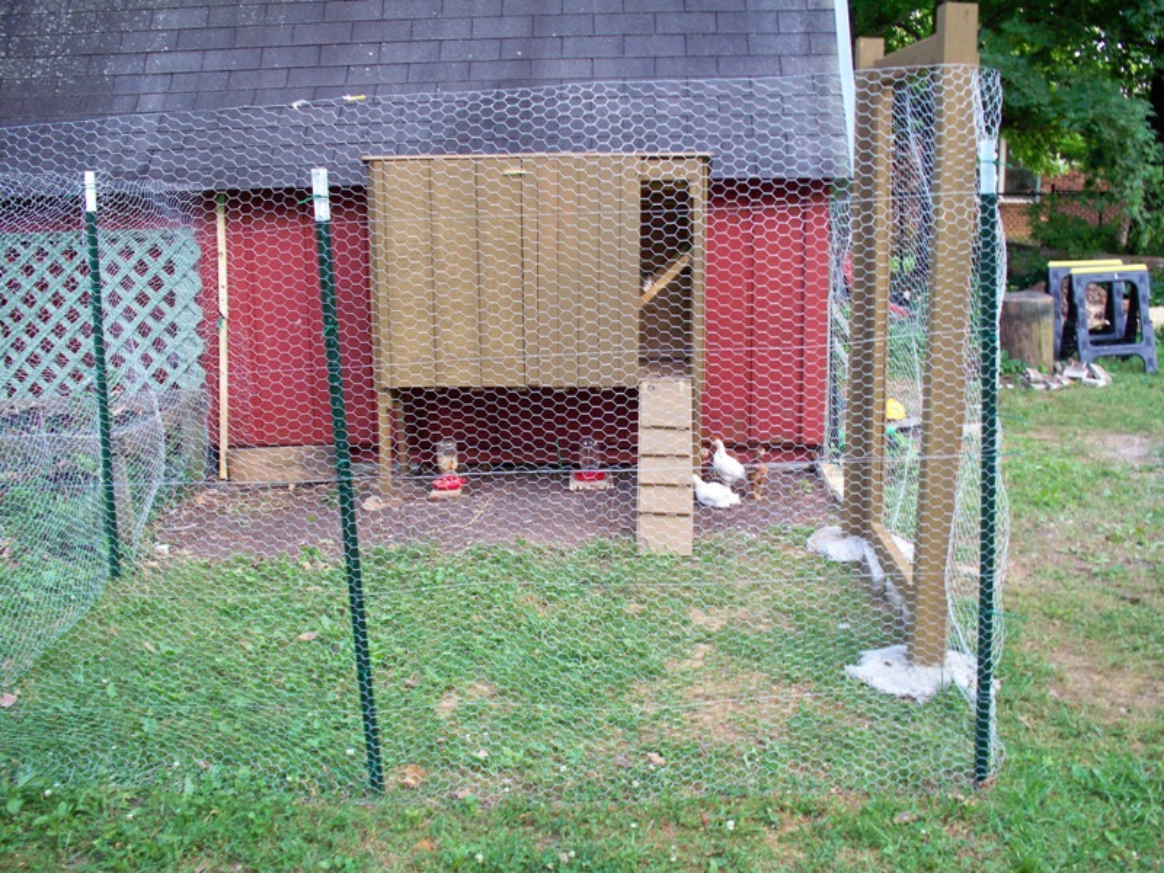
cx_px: 582
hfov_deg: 52.6
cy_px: 436
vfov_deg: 40.7
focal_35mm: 35
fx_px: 1177
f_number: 2.8
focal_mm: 7.54
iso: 160
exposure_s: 1/30
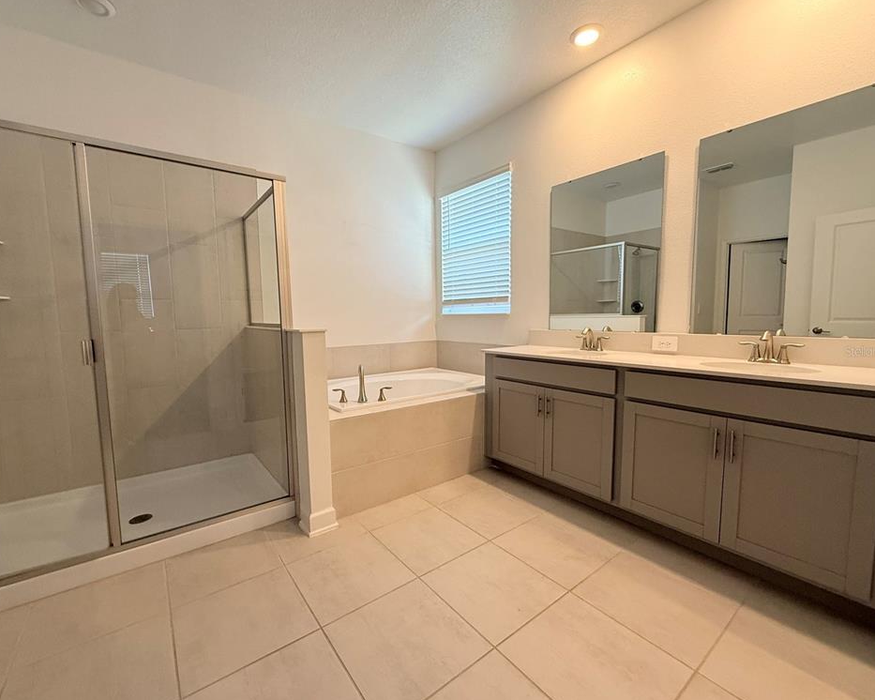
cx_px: 421
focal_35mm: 15
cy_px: 351
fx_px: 388
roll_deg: +0.8
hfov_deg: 96.8
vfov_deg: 84.0
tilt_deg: -5.5
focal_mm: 2.22
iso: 200
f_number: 2.2
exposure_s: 1/120
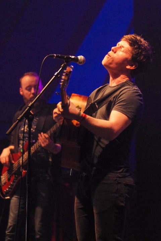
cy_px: 120
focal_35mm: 129
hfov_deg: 10.6
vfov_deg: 15.9
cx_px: 80
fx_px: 865
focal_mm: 86
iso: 1600
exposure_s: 1/160
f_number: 2.8
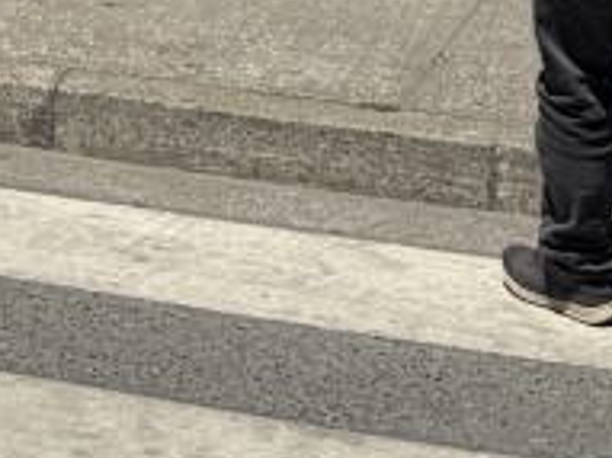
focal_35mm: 181
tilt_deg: -5.1
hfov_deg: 9.9
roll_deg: +2.4
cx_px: -727
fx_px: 3198
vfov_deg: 7.6
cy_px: -660
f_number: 1.78
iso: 80
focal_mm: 6.76
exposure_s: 1/6711
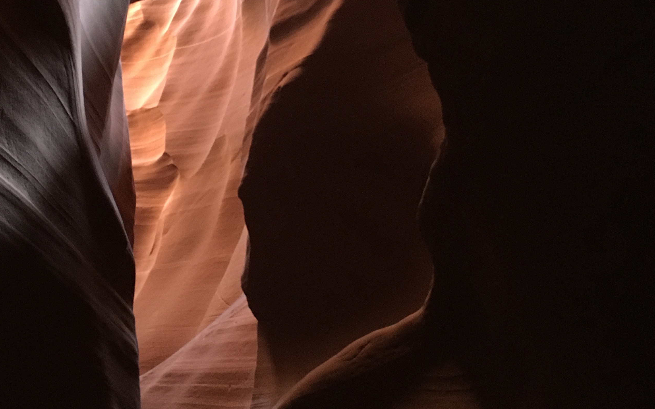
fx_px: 875
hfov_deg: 40.7
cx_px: 238
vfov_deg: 26.3
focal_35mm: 49
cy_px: 197
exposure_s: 1/15
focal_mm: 4.15
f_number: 2.2
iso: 250
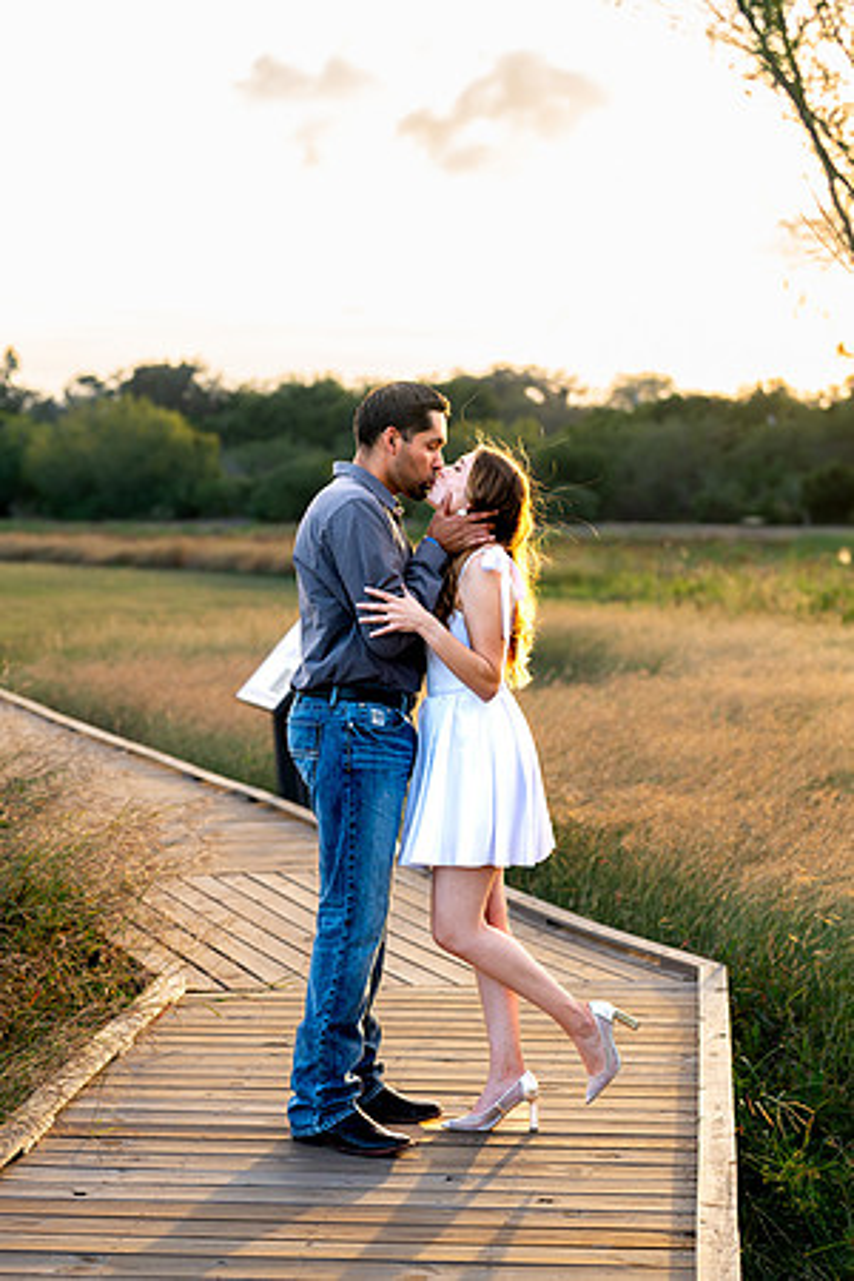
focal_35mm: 75
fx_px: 2669
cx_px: 427
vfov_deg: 27.0
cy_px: 640
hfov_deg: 18.2
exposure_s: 1/640
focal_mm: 50
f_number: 2
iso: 200
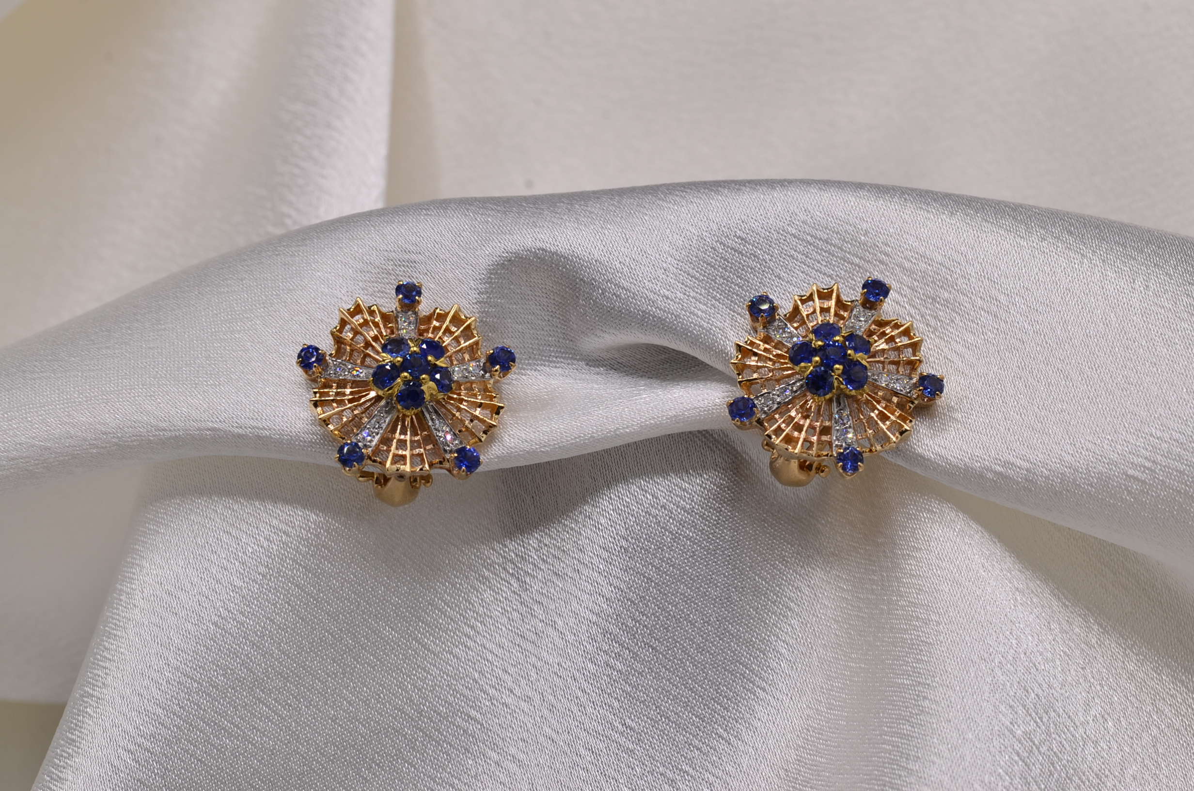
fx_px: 5213
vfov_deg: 8.7
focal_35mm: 158
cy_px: 396
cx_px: 597
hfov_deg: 13.1
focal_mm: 105
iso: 100
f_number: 16
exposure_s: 1/40
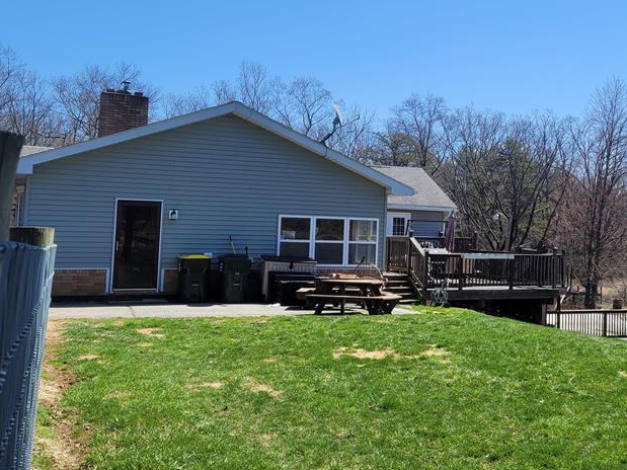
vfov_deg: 33.5
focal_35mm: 43
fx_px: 779
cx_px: 444
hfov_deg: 42.9
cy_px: 185
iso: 40
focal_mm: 5.4
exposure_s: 1/2314
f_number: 1.8
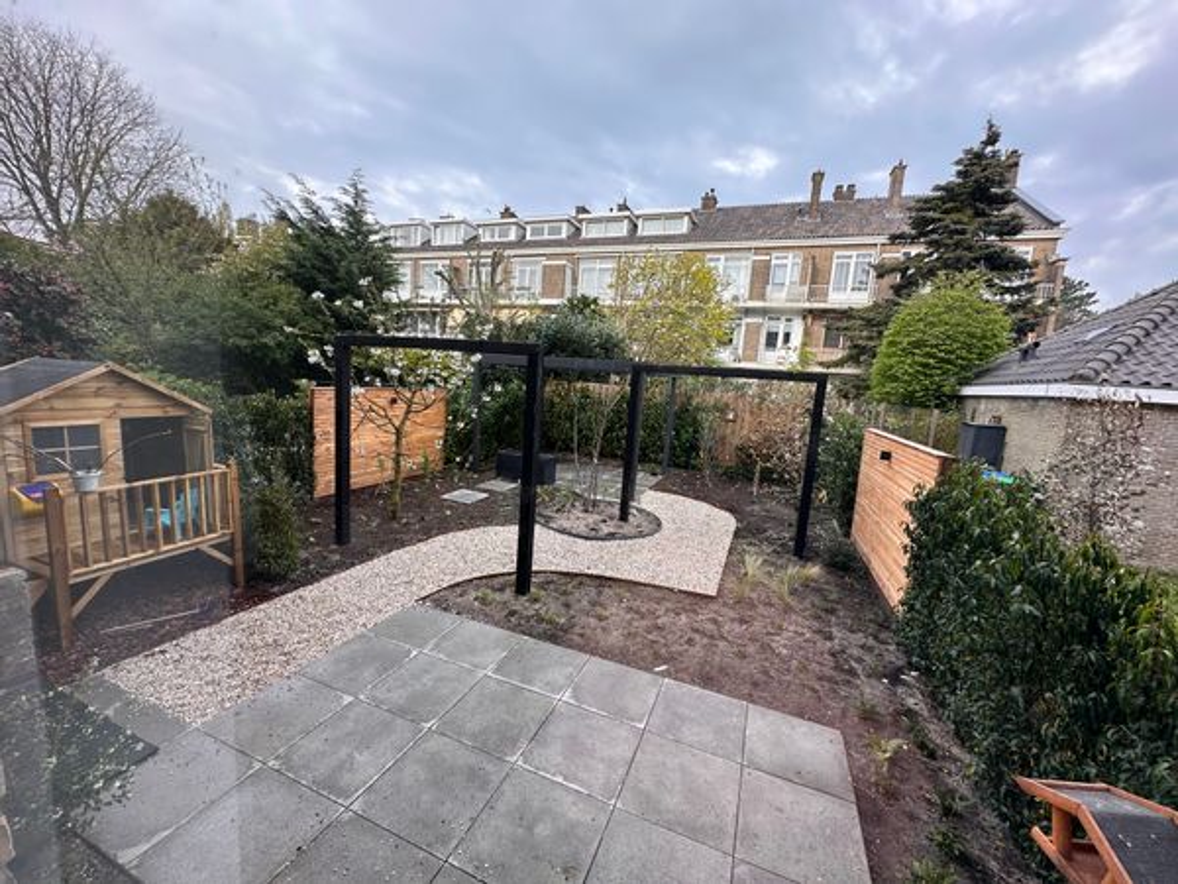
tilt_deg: -7.5
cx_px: 589
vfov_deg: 85.7
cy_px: 442
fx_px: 476
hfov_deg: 102.1
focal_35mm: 14
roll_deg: -4.2
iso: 40
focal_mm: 2.22
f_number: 2.2
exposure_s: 1/203
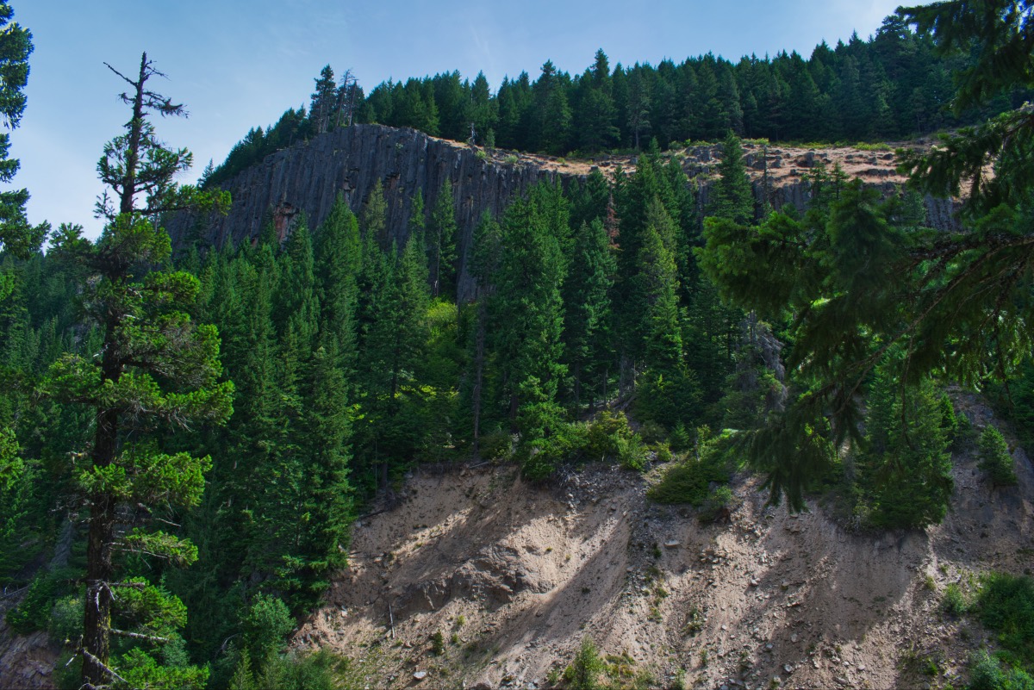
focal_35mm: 27
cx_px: 517
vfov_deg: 48.0
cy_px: 345
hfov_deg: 67.4
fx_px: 776
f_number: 10
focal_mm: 18
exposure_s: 1/320
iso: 400
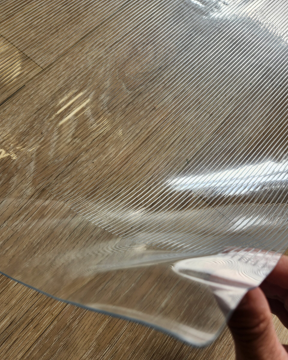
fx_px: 256
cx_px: 144
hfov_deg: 58.8
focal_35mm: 24
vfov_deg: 70.2
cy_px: 192
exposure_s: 1/180
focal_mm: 5.4
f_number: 1.8
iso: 20
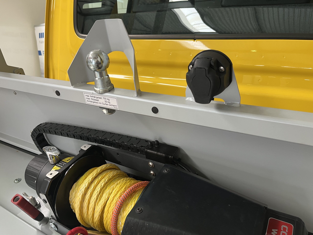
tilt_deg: -20.1
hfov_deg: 67.3
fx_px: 235
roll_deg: +1.9
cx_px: 156
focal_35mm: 26
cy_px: 118
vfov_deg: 53.1
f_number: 1.6
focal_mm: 5.1
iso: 200
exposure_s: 1/50
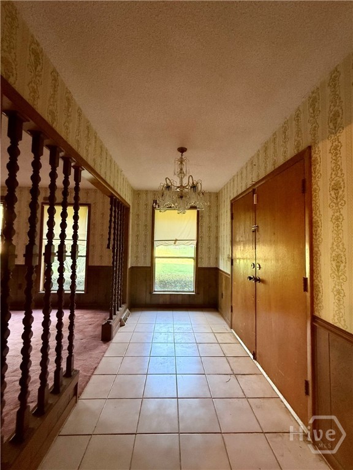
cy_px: 235
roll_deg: -1.4
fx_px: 190
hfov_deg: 85.7
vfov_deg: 102.1
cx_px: 176
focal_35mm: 14
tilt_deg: +3.6
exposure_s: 1/60
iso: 400
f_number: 2.2
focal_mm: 2.22
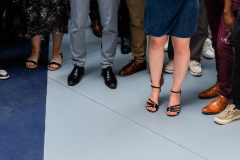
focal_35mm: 129
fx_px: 860
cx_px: 64
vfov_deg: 10.3
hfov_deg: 15.8
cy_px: -71
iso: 800
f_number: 4.5
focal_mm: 36
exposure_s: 1/250
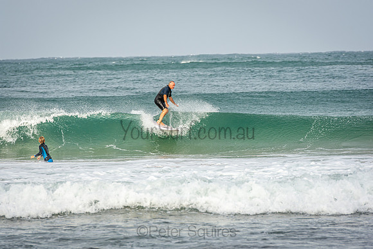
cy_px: 124
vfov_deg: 4.6
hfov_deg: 6.9
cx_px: 186
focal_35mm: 300
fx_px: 3109
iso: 200
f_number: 5.6
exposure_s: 1/1000
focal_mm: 200
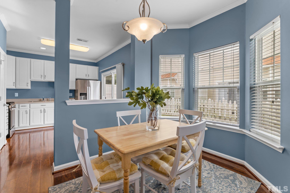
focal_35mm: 17
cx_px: 145
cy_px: 96
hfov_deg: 93.3
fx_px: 137
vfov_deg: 70.4
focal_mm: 17
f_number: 7.1
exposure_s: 1/15
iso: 400
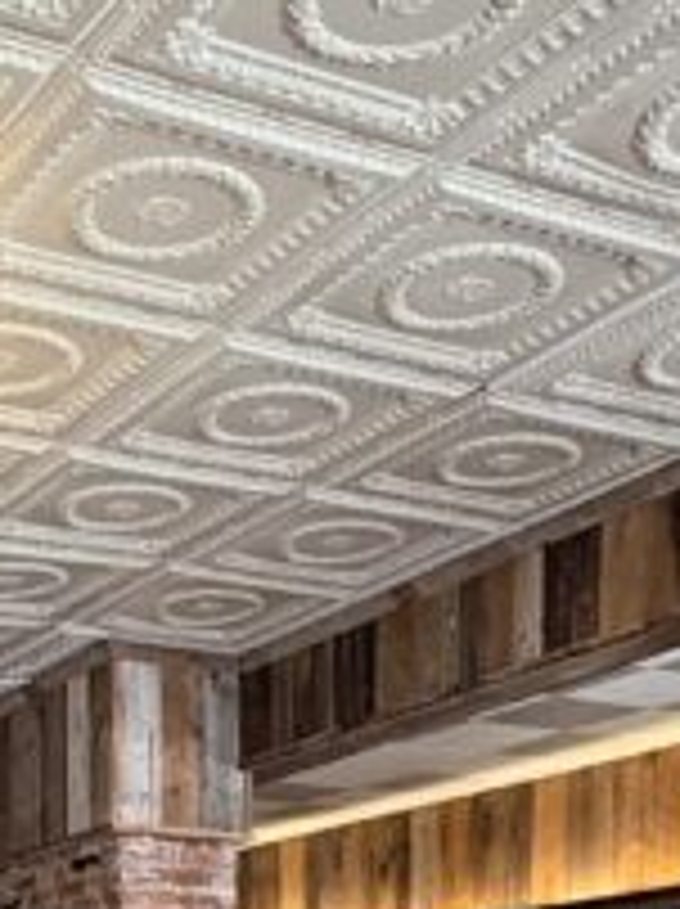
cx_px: 72
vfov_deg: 22.5
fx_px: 1864
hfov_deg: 20.3
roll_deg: -0.8
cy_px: 1368
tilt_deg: -7.6
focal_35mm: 71
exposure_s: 1/60
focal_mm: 2.22
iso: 320
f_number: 2.2
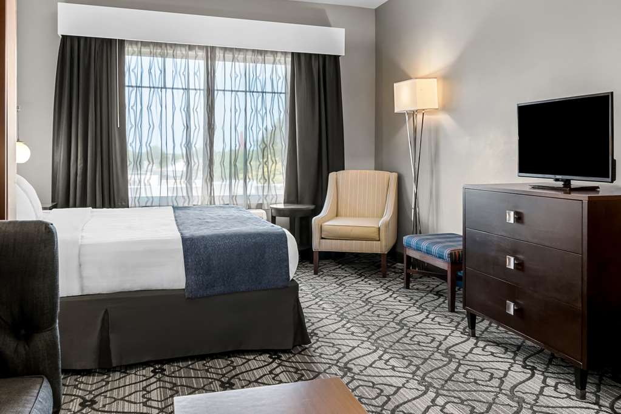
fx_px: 440
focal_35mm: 26
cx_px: 310
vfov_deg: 50.4
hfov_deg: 70.4
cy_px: 207
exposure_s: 1/6
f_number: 8
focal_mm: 17
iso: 400
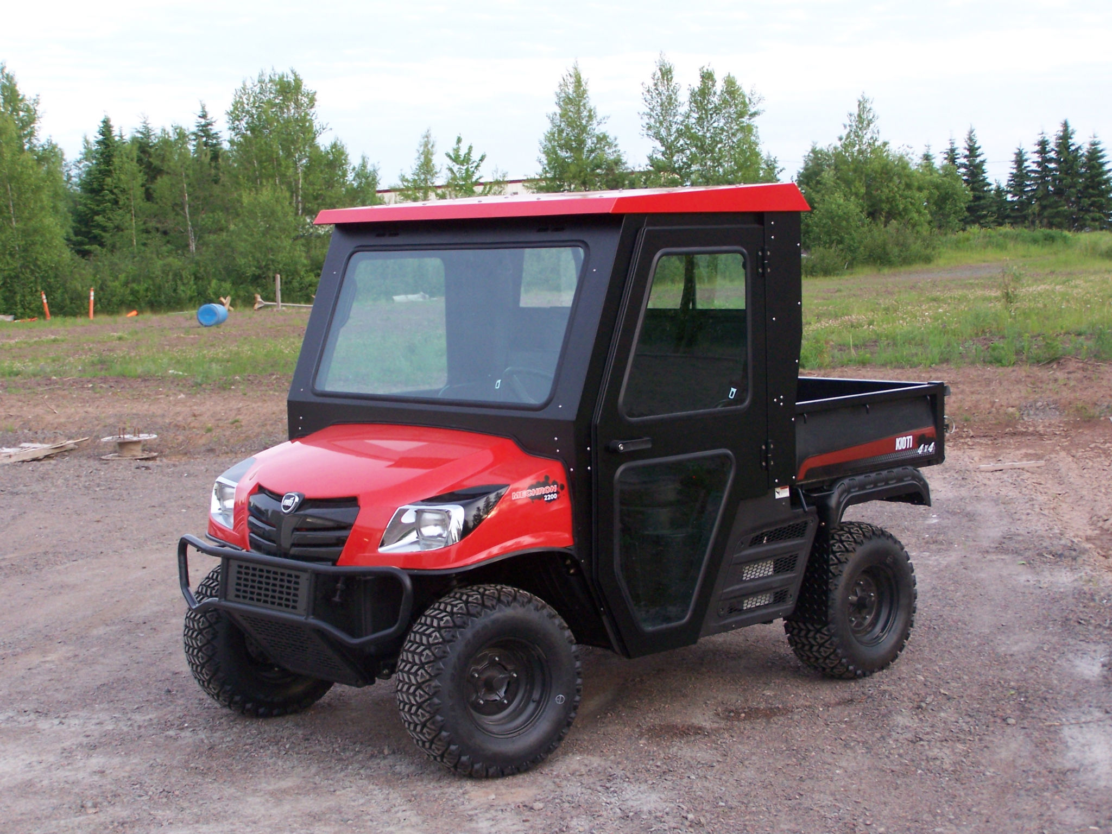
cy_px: 417
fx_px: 2056
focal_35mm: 64
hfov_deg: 30.3
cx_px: 556
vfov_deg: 22.9
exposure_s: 1/160
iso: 140
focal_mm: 10.7
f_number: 3.2
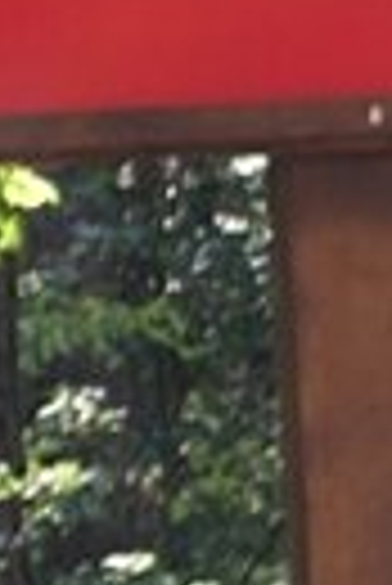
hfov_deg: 1.9
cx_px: 54
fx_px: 11875
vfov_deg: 2.8
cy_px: -220
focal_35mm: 729
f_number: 5.6
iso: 160
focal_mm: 70
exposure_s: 1/125
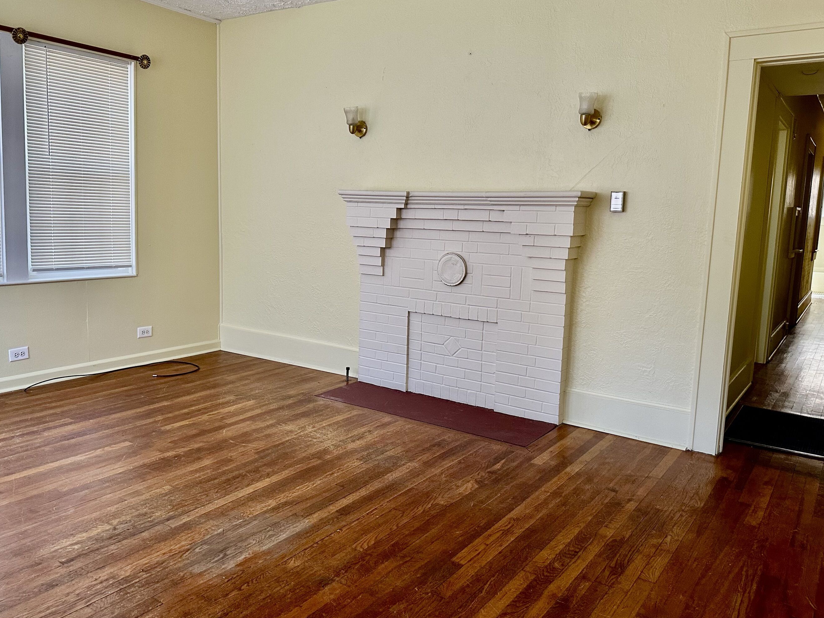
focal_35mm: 28
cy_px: 295
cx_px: 385
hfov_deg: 63.4
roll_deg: -1.5
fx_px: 667
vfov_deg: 49.7
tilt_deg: -7.2
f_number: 1.78
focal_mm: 6.86
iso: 250
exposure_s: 1/65
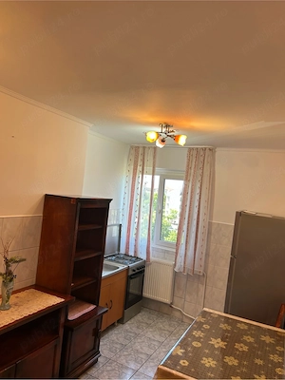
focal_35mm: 26
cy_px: 190
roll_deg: -5.5
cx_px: 142
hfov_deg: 53.1
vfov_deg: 67.3
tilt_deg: +1.8
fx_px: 285
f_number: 1.5
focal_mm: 5.7
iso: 50
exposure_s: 1/121
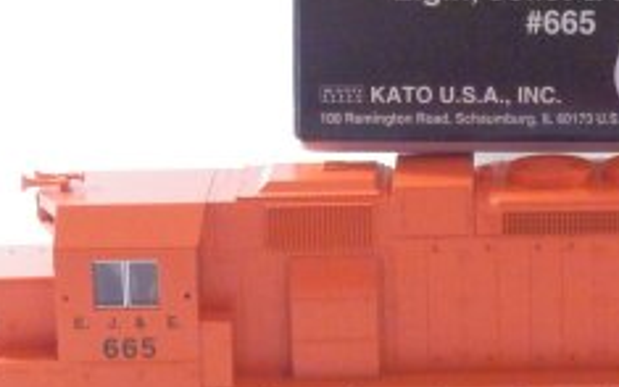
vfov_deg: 7.3
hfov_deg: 11.6
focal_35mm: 179
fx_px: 3020
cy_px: 195
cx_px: 522
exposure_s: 1/160
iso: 1600
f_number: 4.4
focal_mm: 11.9
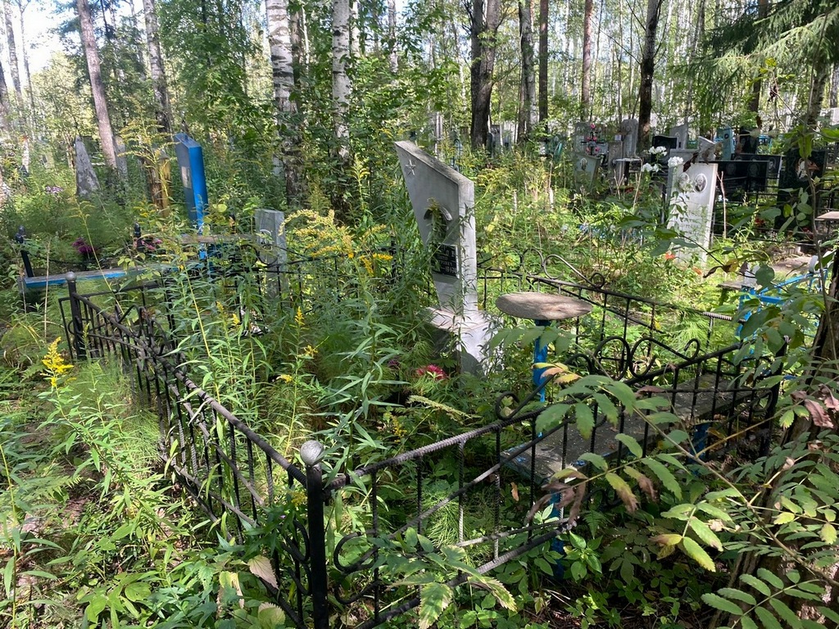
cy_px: 314
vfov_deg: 53.1
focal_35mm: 26
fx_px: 630
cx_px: 420
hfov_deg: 67.3
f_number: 1.8
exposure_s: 1/121
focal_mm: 4.25
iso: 50
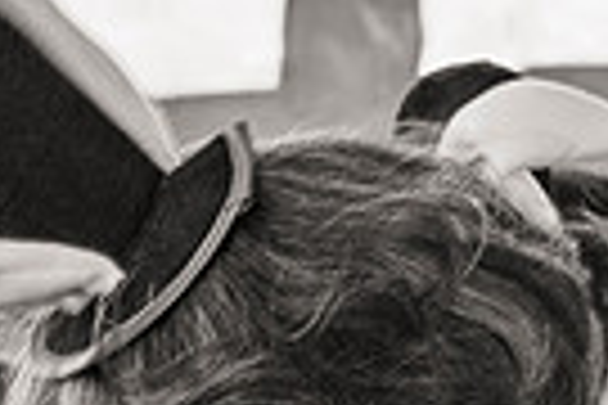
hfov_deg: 6.4
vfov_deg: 4.3
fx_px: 5353
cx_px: 955
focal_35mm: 317
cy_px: 637
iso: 1600
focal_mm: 74
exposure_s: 1/160
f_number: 10
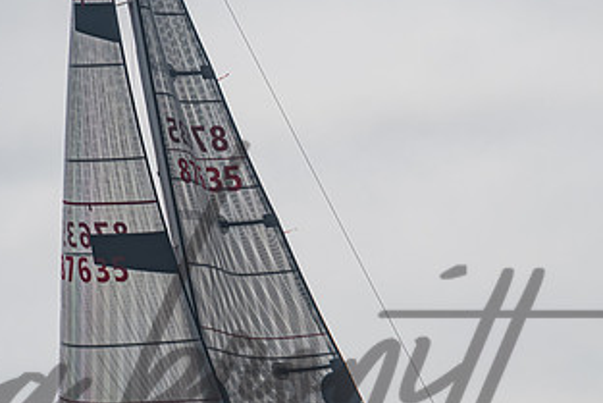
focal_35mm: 447
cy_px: 421
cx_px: 368
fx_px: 7490
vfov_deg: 3.1
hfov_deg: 4.6
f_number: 6.3
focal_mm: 200
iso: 160
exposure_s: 1/640
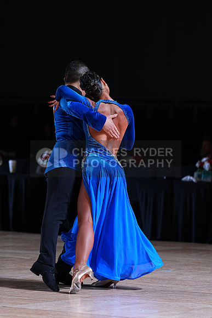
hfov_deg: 6.9
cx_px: 106
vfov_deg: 10.3
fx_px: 1765
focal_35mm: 200
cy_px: 159
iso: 1250
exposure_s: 1/400
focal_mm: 200
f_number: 4
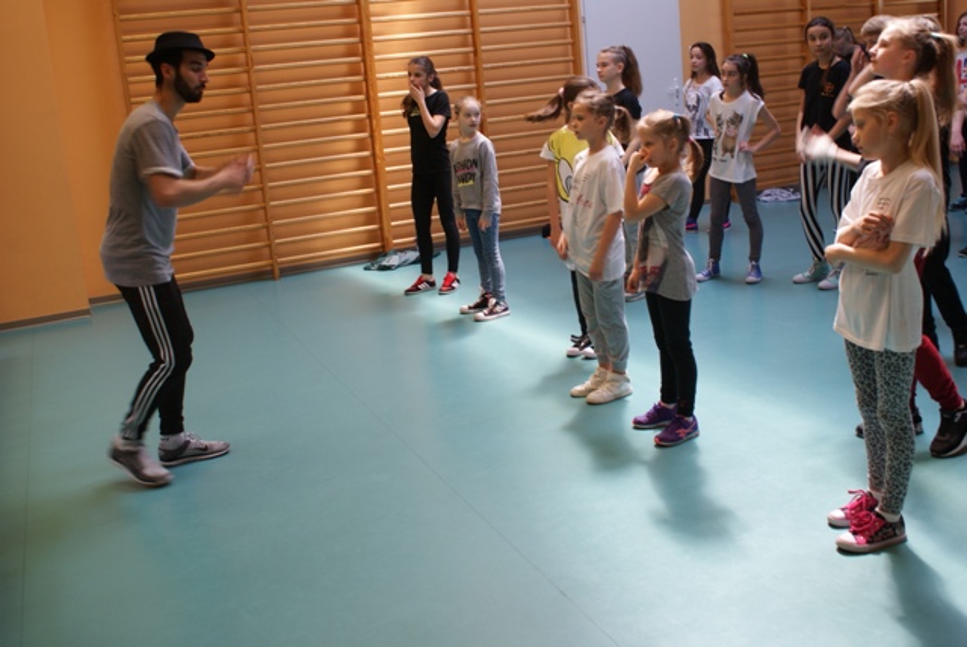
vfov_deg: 36.9
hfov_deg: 53.1
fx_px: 968
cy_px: 324
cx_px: 484
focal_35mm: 36
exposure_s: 1/40
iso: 125
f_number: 4.5
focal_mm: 24
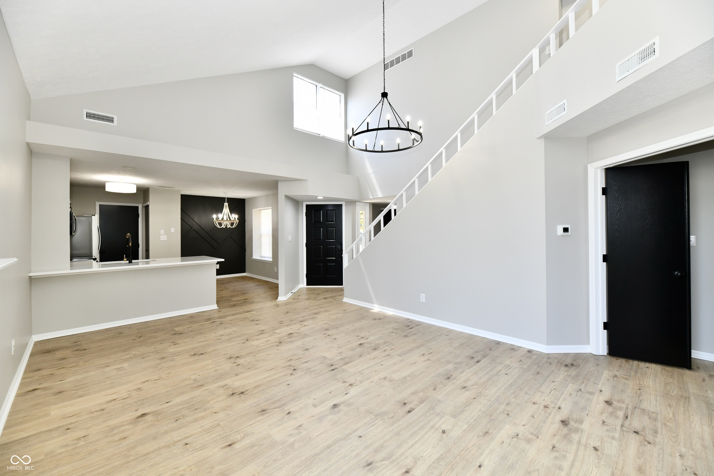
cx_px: 357
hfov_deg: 104.3
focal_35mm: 14
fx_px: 278
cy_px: 238
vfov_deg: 81.2
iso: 640
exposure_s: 1/80
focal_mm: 14
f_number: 6.3
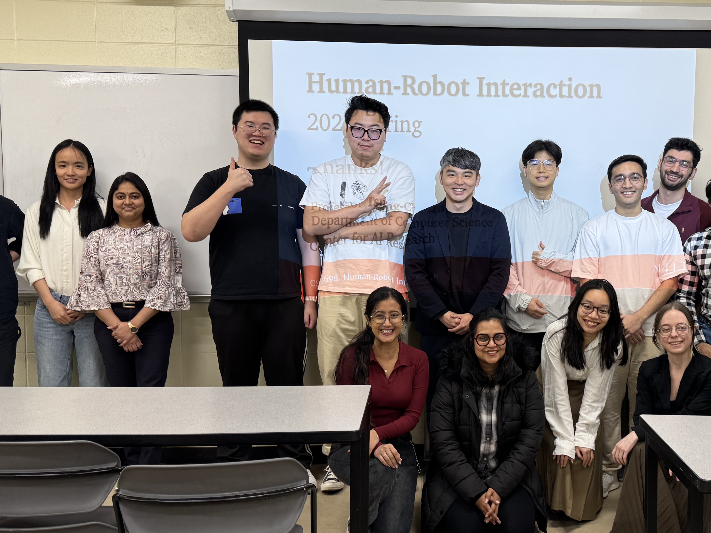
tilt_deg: -8.2
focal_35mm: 38
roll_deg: +0.6
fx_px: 781
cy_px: 282
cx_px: 469
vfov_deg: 37.7
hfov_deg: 48.2
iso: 100
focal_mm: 6.76
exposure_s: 1/120
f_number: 1.78
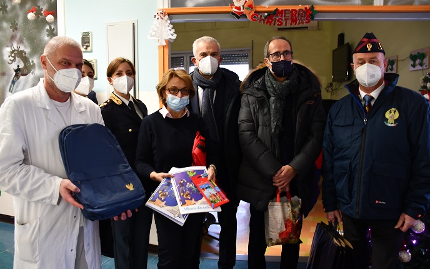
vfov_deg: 44.5
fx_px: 328
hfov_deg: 66.5
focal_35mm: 28
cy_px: 133
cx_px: 215
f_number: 3.5
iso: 800
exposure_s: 1/13
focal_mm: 18
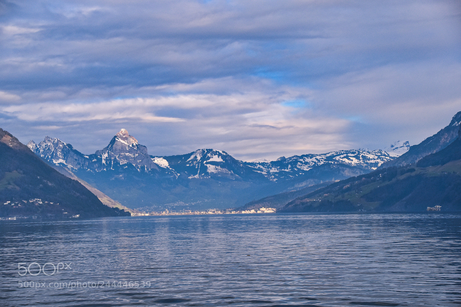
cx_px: 230
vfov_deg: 16.5
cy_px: 154
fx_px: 1056
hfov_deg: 24.6
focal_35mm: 82
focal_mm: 55
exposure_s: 1/250
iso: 360
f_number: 8
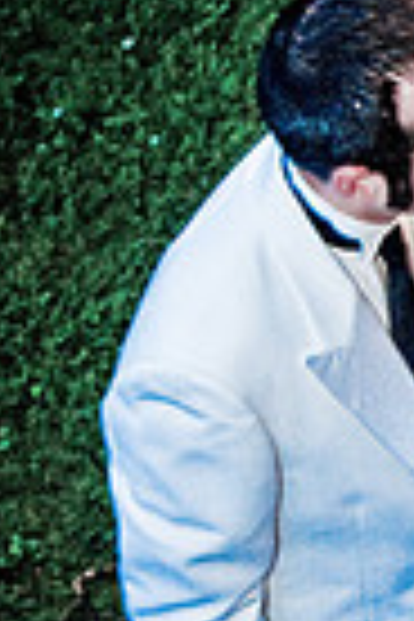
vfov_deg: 17.4
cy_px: 414
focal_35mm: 117
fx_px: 2018
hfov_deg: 11.3
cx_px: 619
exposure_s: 1/60
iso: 1000
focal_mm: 24
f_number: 2.8
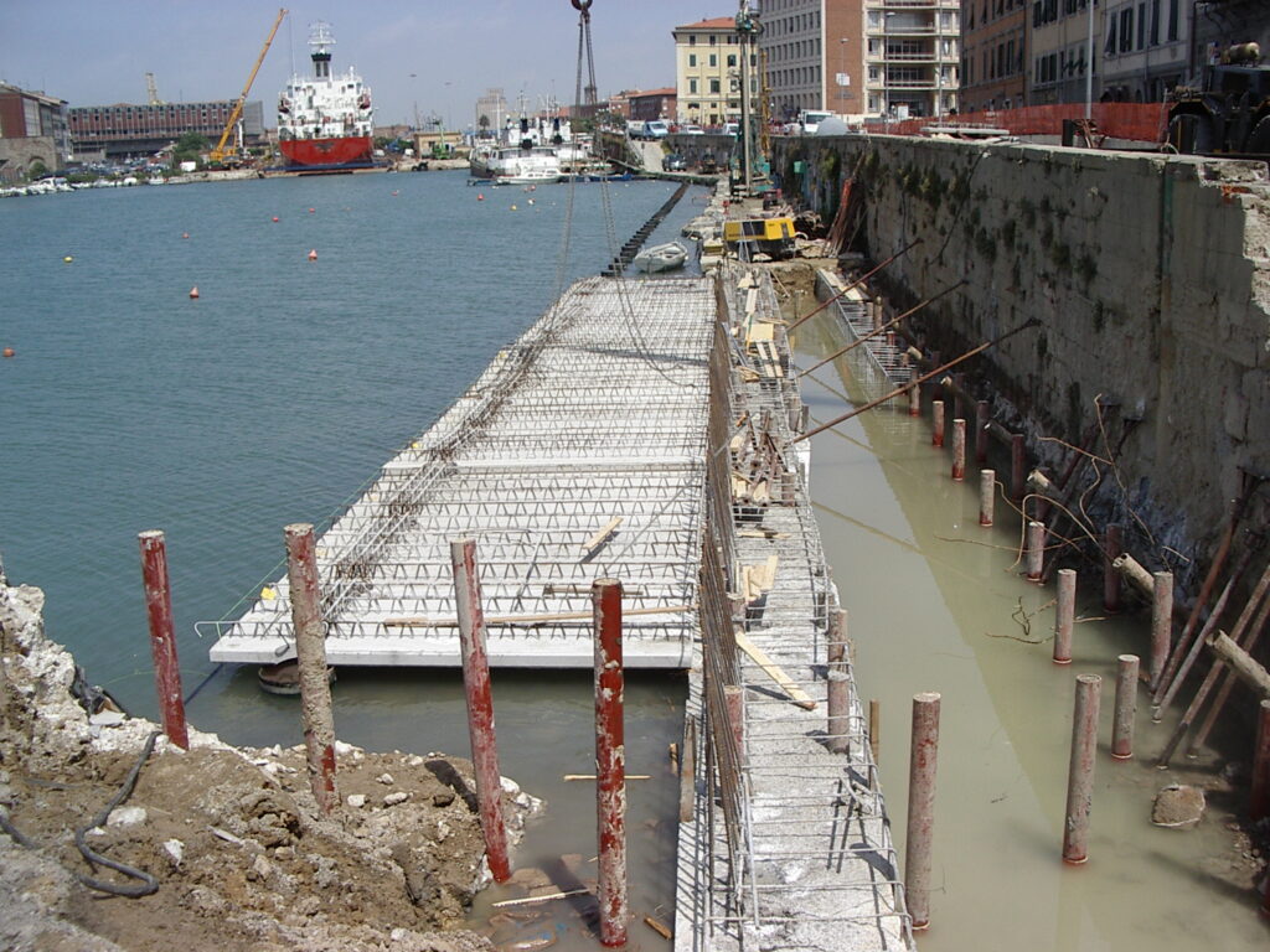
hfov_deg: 49.0
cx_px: 635
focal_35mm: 38
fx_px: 1394
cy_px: 476
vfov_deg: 37.7
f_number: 4.8
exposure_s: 1/500
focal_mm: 5.8
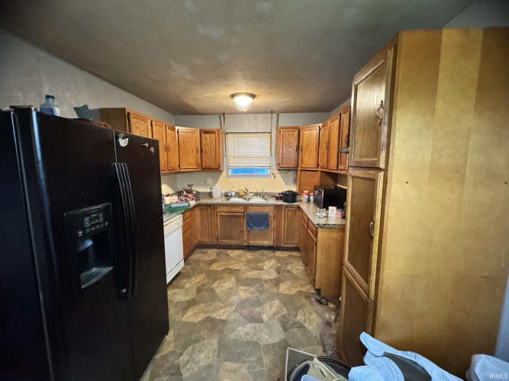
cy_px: 190
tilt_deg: -9.3
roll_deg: -0.6
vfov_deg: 85.7
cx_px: 254
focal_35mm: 14
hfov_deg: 102.1
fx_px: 206
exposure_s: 1/60
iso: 1250
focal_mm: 2.22
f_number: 2.2
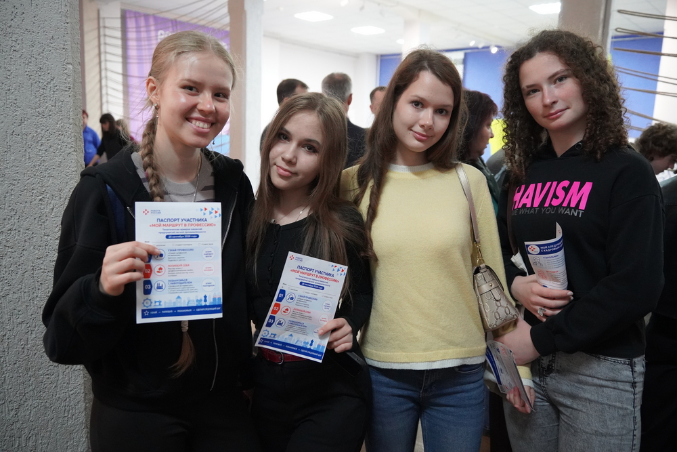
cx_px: 338
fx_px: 527
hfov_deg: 65.5
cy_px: 226
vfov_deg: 46.4
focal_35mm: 28
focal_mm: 28
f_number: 4
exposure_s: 1/160
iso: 8000
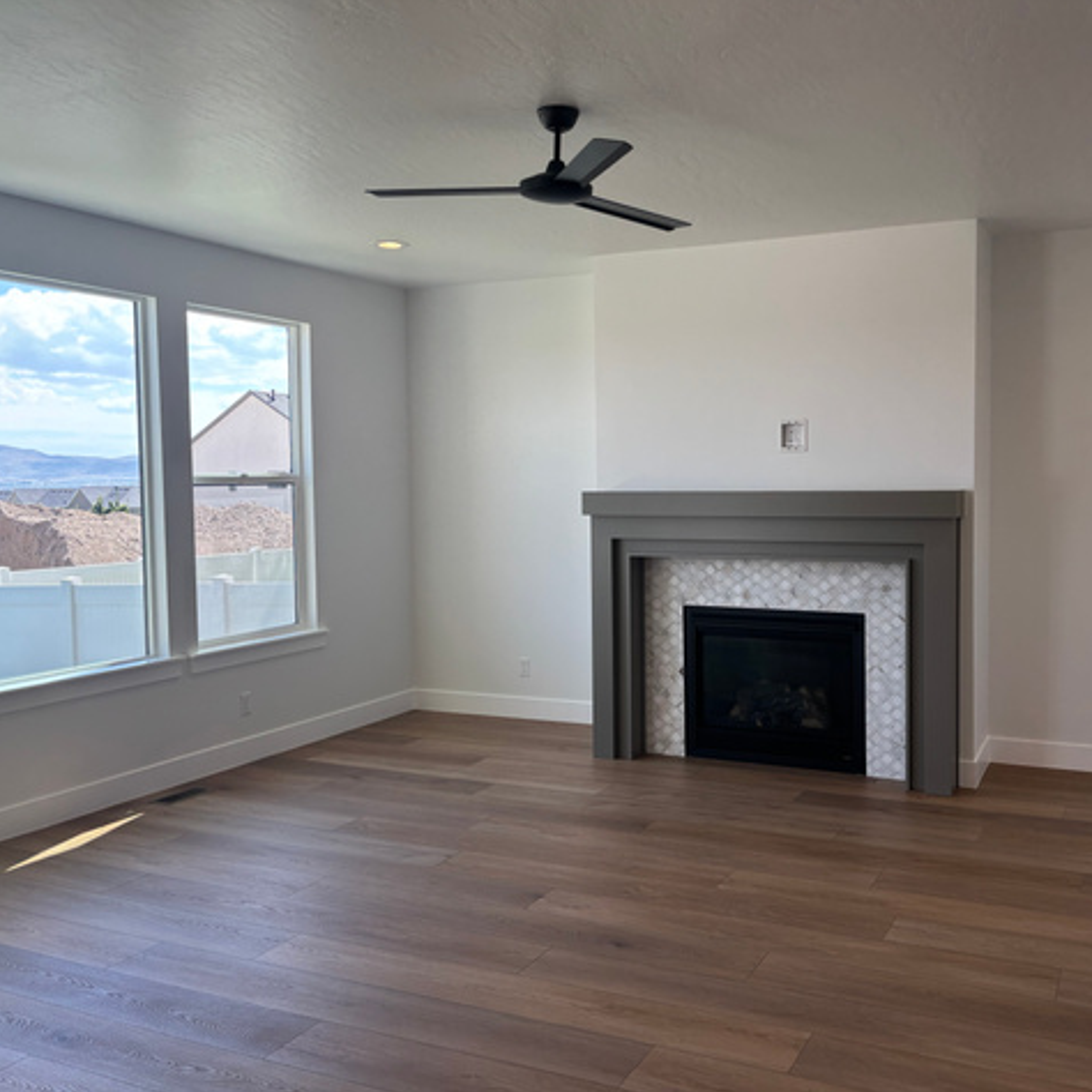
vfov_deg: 52.5
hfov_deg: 52.0
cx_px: 680
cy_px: 544
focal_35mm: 31
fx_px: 1106
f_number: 1.6
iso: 40
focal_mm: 5.96
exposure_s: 1/208
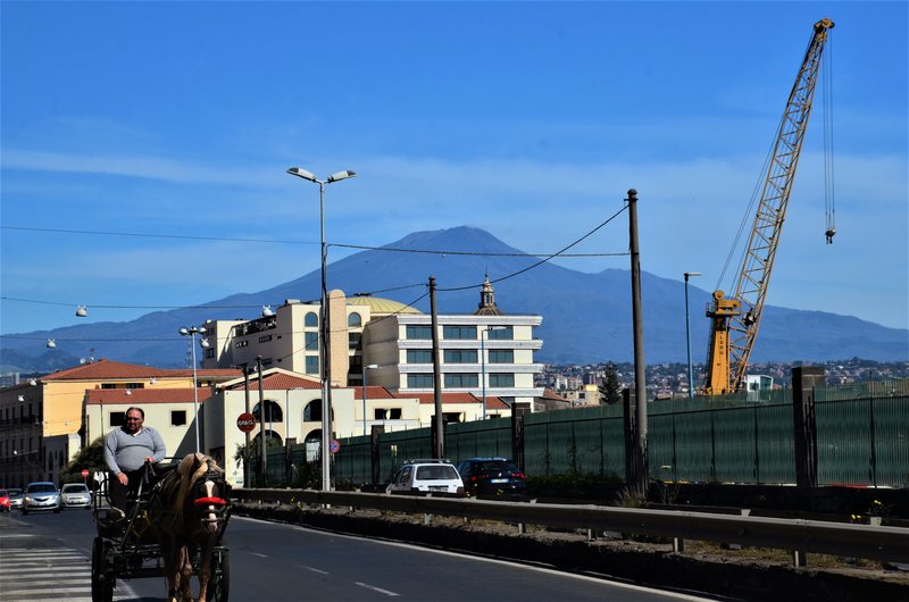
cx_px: 454
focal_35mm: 87
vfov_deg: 15.6
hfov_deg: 23.4
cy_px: 301
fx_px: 2192
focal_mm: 58
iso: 320
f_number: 11
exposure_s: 1/400
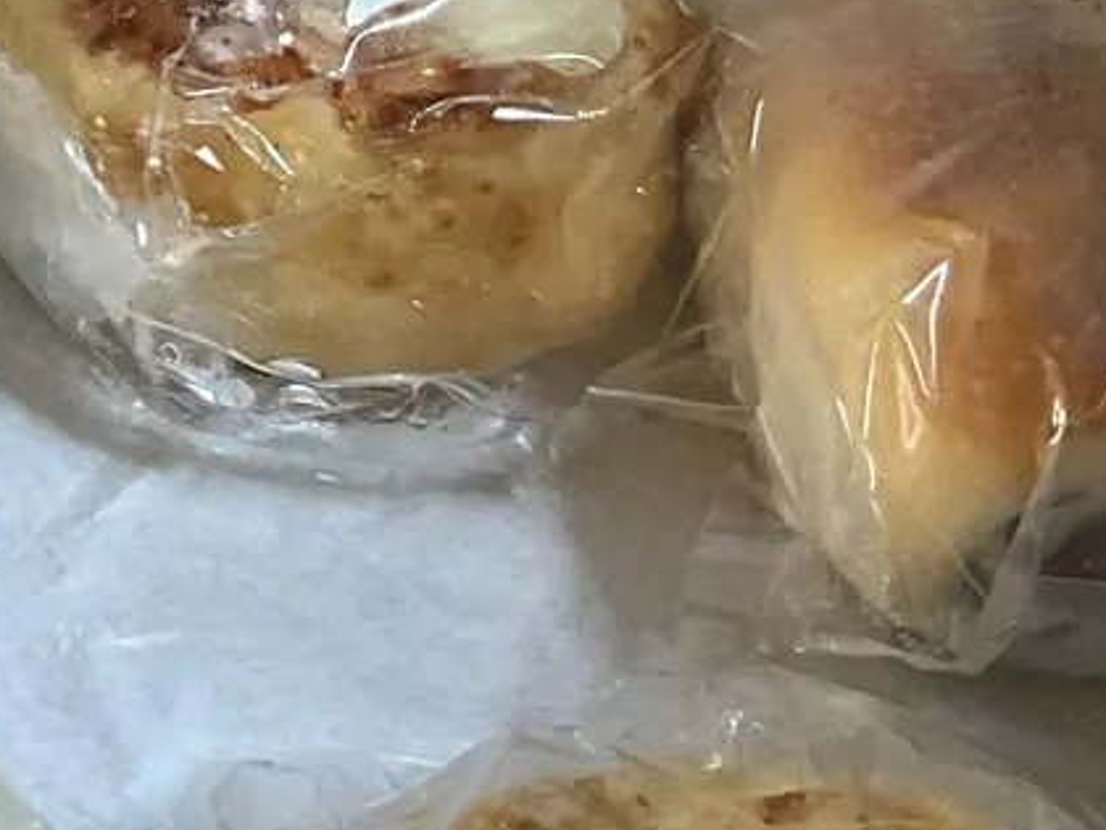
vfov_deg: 10.6
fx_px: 4409
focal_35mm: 138
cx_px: -1153
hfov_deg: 12.5
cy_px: -169
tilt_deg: -50.2
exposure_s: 1/60
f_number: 1.8
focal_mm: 3
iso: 100
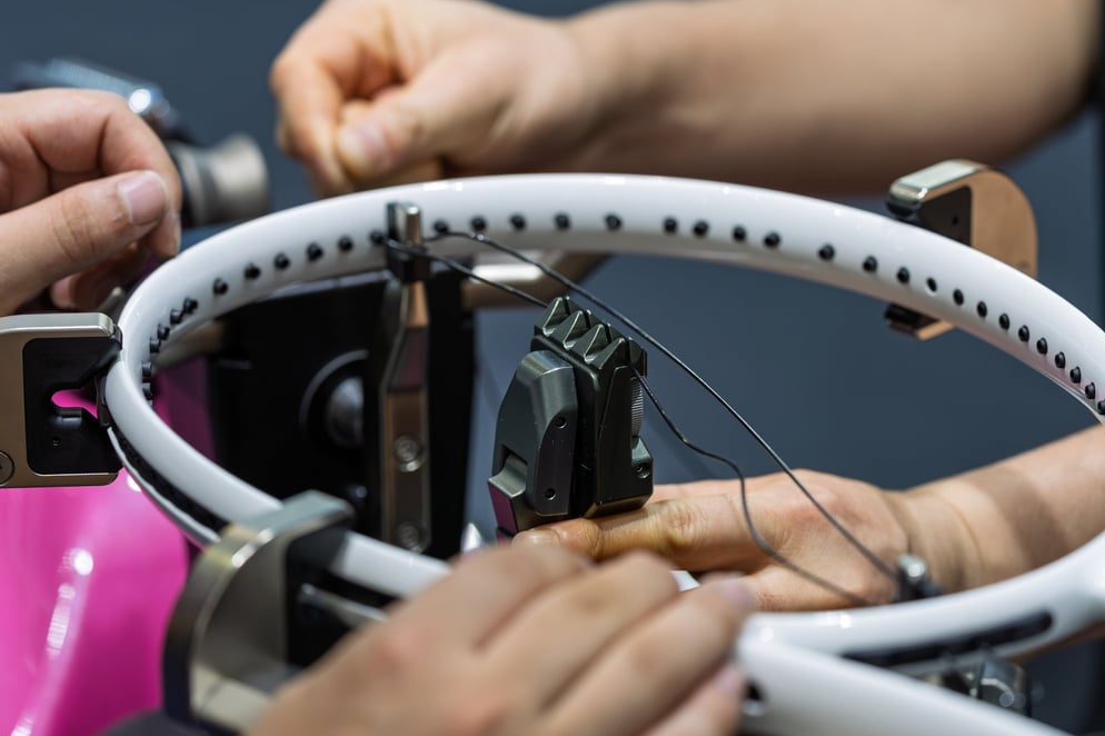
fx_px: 5369
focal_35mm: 175
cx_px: 623
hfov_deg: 11.7
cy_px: 360
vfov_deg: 7.8
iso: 800
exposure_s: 1/320
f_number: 4
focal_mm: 145
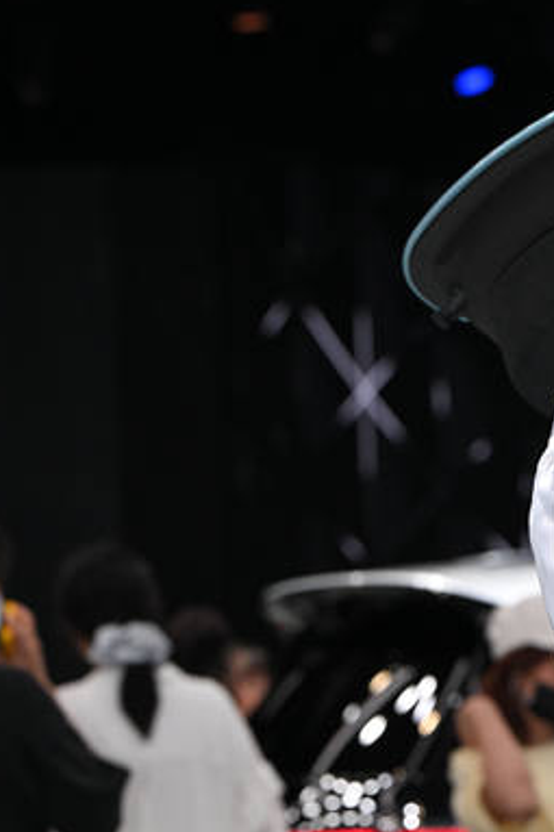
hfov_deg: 5.9
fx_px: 5383
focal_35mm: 233
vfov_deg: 8.7
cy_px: 1129
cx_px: 704
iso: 400
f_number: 4
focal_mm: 70
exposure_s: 1/250
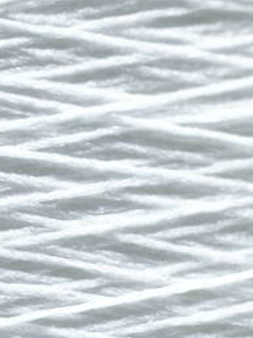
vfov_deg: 11.5
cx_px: -28
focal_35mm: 170
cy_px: -6
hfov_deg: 8.7
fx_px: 1658
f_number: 5.6
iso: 250
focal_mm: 30
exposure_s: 1/30
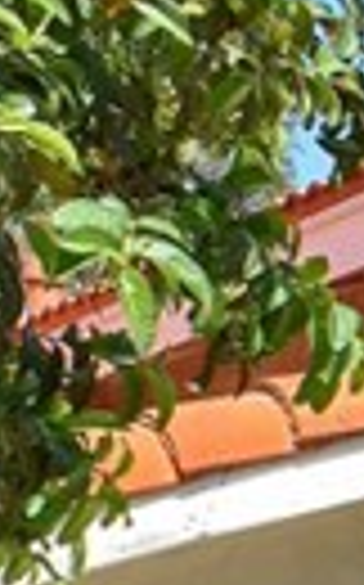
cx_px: 1434
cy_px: 691
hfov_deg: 5.3
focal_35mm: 217
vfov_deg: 9.5
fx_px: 3452
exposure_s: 1/400
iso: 100
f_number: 8
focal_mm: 18
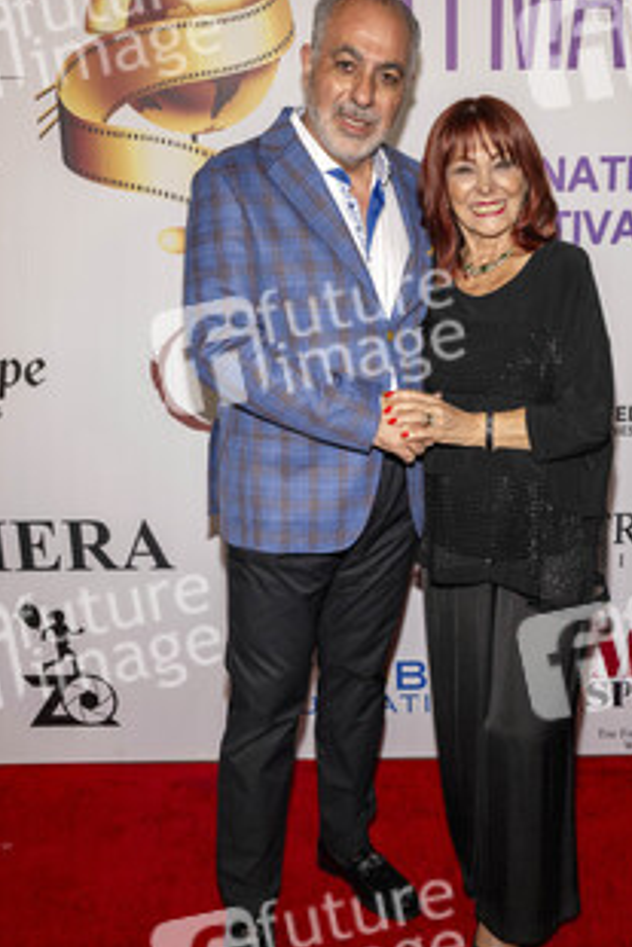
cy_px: 495
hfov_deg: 33.3
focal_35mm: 40
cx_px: 397
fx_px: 1052
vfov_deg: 48.4
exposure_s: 1/200
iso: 800
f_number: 6.3
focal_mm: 31
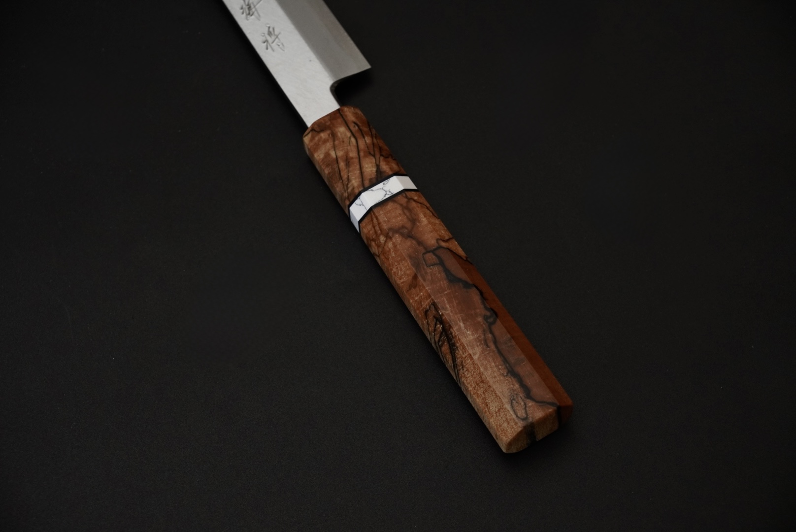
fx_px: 1659
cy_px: 266
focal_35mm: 75
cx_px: 398
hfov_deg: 27.0
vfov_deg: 18.2
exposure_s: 1/160
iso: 1250
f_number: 5.6
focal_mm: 50
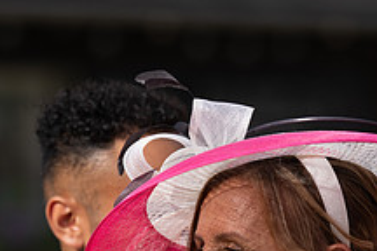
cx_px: 183
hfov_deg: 5.1
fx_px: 4262
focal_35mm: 407
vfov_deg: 3.4
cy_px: 288
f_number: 2.2
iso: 125
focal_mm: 135
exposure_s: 1/5000
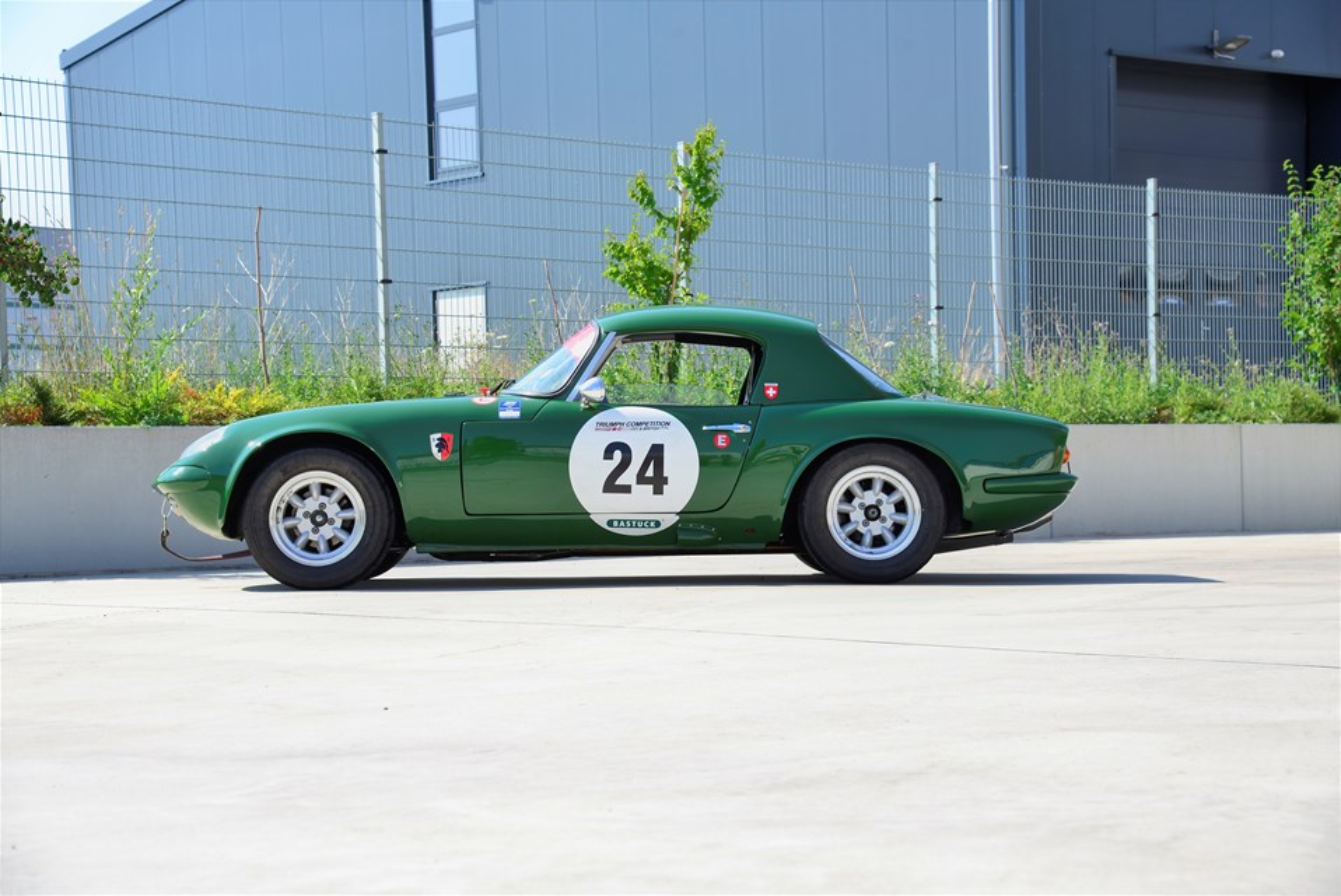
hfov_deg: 28.8
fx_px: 2609
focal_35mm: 70
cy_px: 448
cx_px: 670
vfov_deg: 19.5
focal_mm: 70
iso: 200
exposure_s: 1/250
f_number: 8
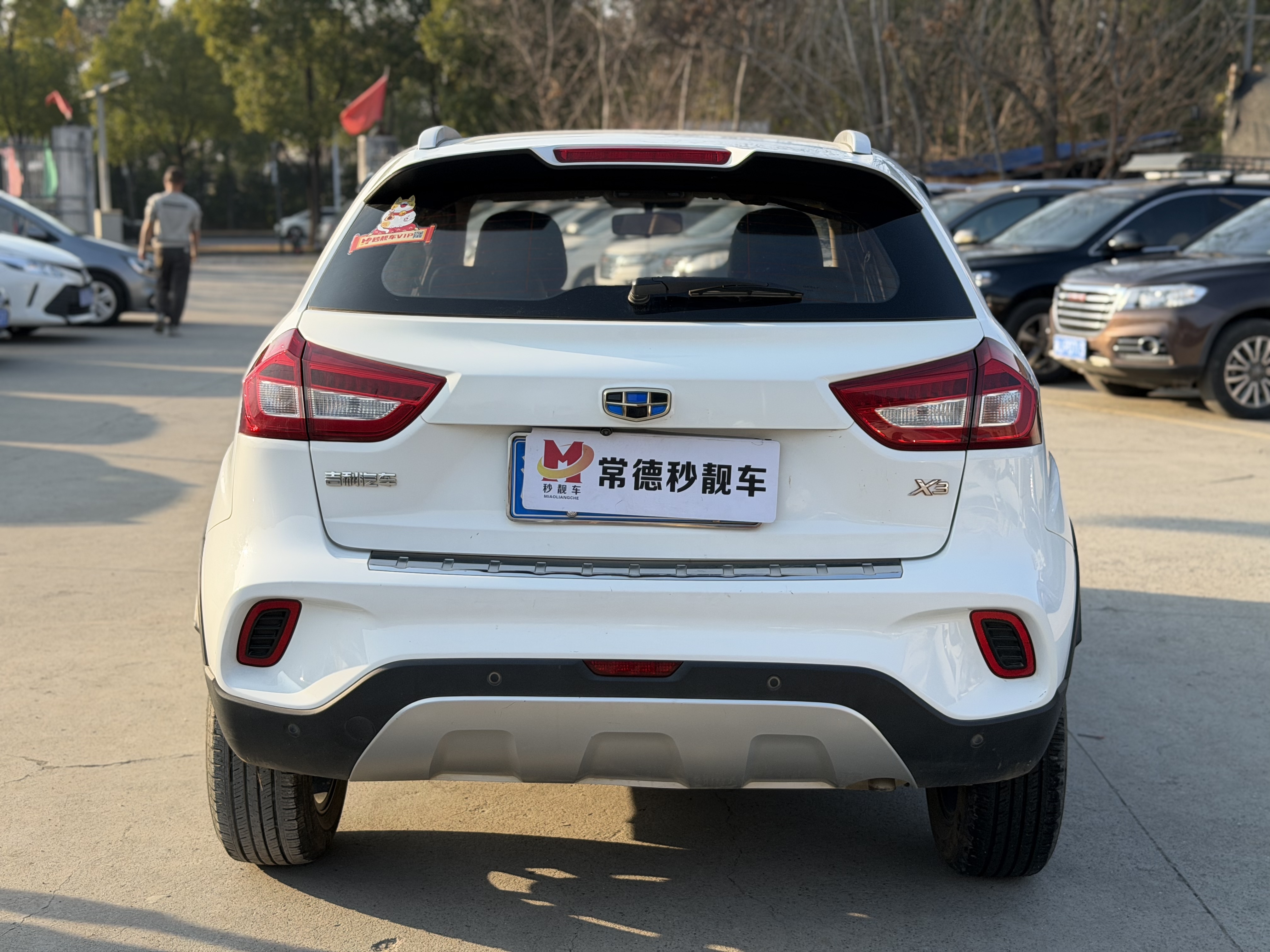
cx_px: 635
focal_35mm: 48
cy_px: 476
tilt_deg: -9.0
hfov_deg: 39.7
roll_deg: -0.4
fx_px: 1761
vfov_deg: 30.3
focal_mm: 6.76
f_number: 1.78
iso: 64
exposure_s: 1/1795
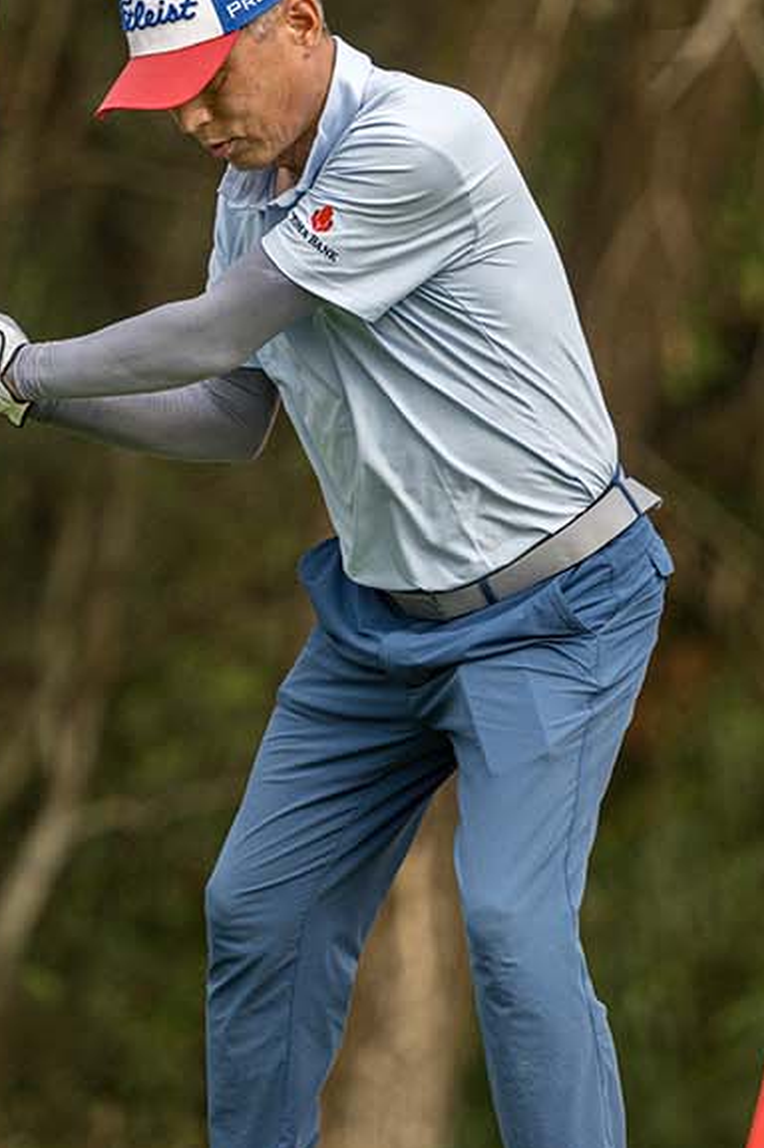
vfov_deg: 5.0
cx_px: 263
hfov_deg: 3.3
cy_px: 316
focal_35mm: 412
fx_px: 13130
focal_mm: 165
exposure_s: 1/4000
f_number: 2.8
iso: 640
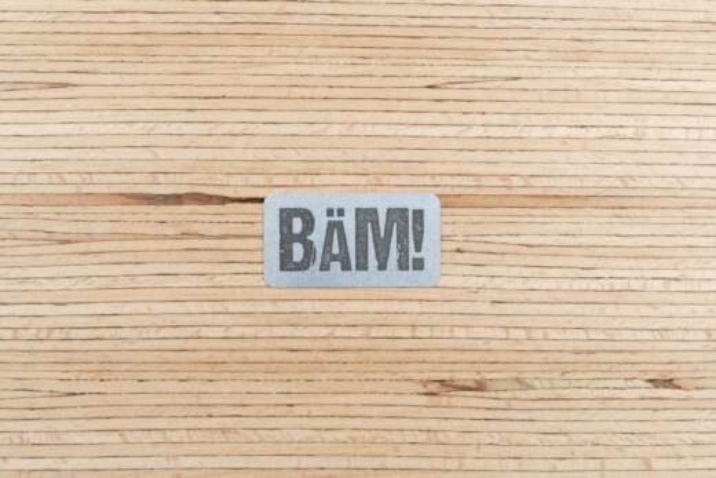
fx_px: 796
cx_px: 358
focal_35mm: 40
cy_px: 239
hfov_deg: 48.4
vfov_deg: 33.4
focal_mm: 14.76
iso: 320
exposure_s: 1/80
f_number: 7.1
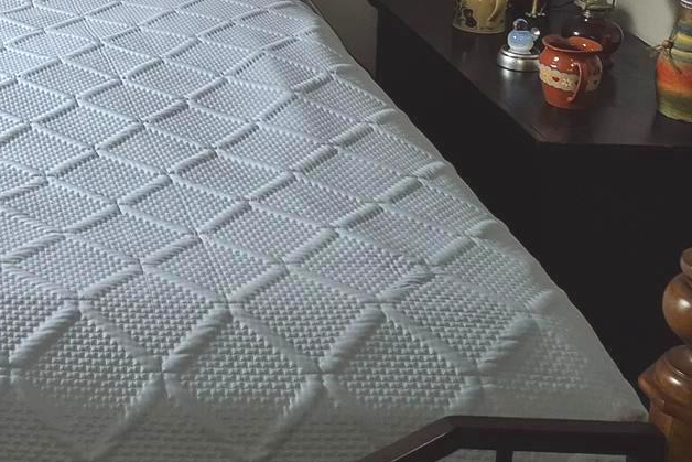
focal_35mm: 78
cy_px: -175
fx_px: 1500
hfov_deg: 23.2
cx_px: -191
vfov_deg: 16.3
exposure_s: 1/60
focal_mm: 5.4
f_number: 1.8
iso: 80
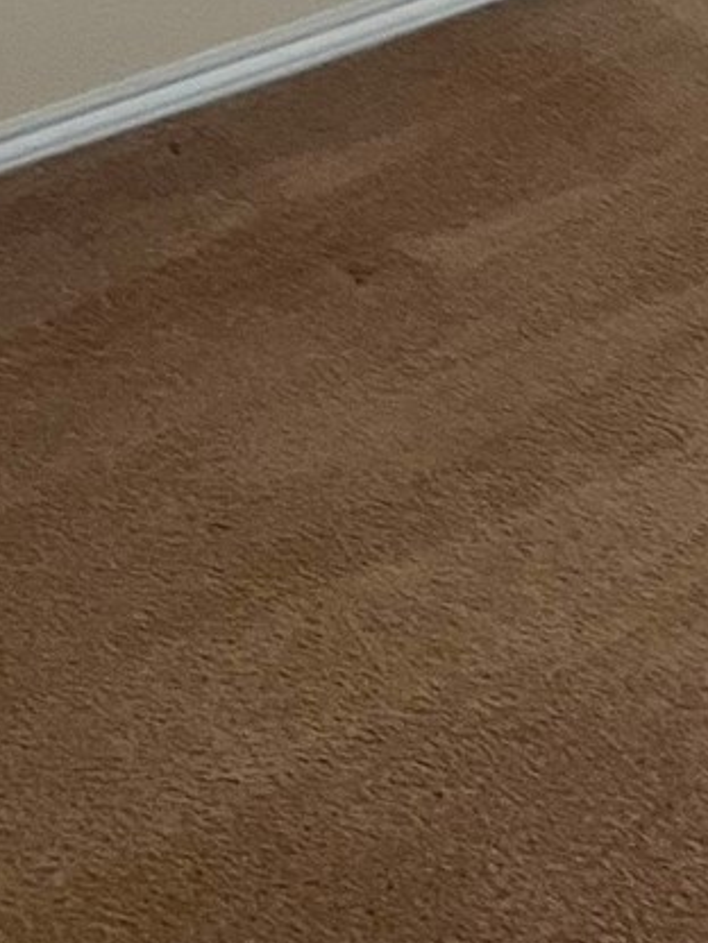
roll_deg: +1.9
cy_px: -764
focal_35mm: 128
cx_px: 1452
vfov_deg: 13.7
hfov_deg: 10.6
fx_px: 3491
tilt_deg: -11.4
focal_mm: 5.7
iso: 160
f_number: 1.5
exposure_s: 1/60
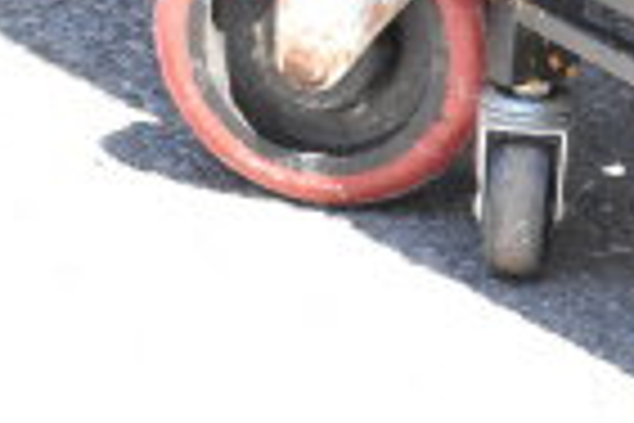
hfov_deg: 10.3
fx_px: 3205
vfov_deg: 7.5
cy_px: 164
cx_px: 1349
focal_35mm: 182
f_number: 14
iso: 6400
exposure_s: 1/800
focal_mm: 28
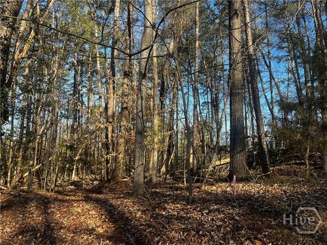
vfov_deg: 53.1
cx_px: 164
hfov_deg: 67.3
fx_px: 246
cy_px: 122
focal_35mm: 26
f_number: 1.6
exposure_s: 1/696
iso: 50
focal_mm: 5.1
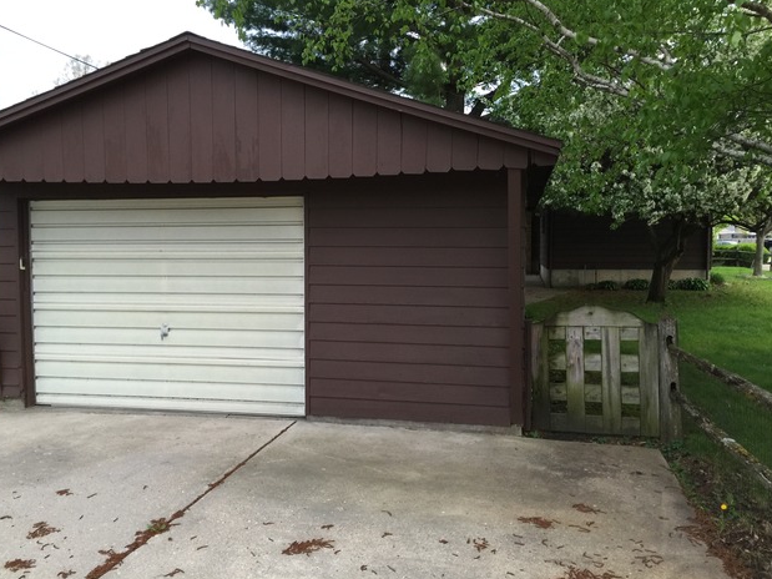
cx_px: 385
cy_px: 283
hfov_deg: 60.0
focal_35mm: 30
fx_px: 669
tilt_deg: -2.6
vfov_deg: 46.8
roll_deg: -0.6
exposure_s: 1/30
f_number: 2.2
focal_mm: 4.15
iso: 50
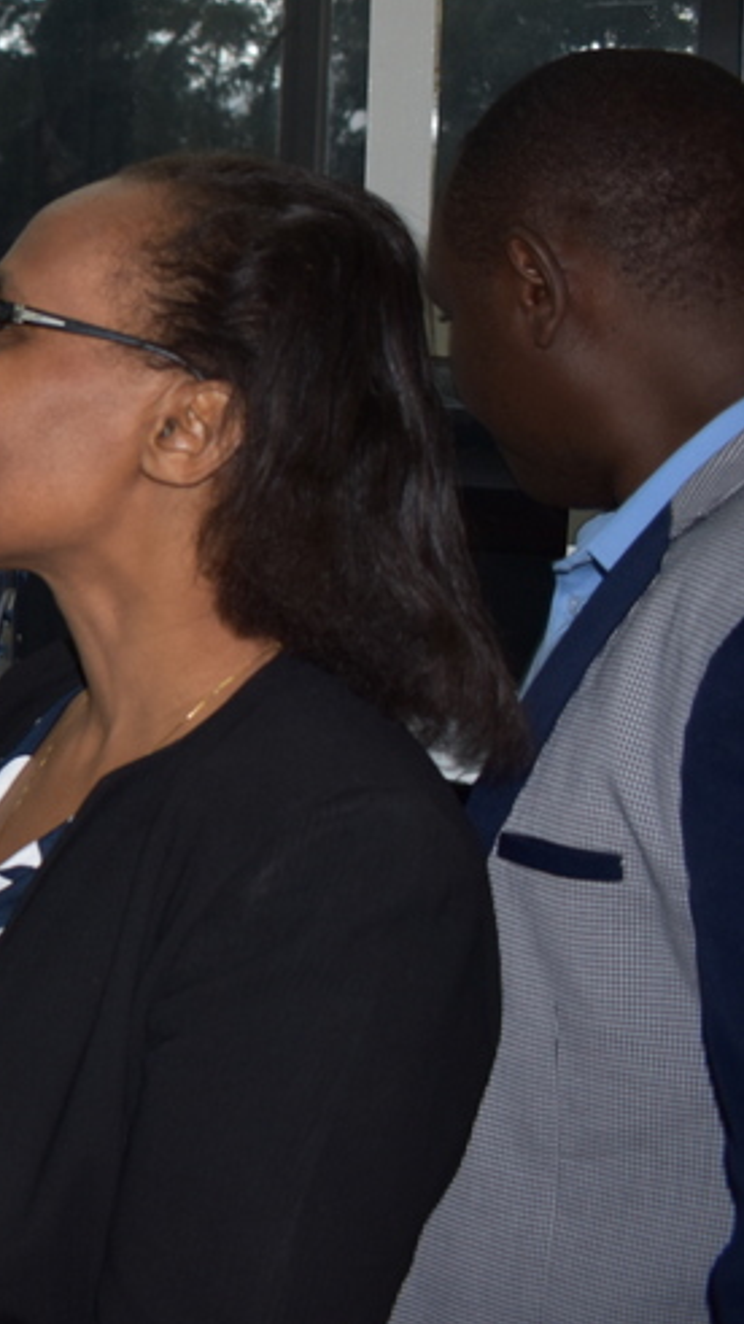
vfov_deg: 32.5
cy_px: 430
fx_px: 2246
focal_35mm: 64
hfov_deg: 16.0
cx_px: -590
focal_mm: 20
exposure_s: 1/60
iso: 320
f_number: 3.8
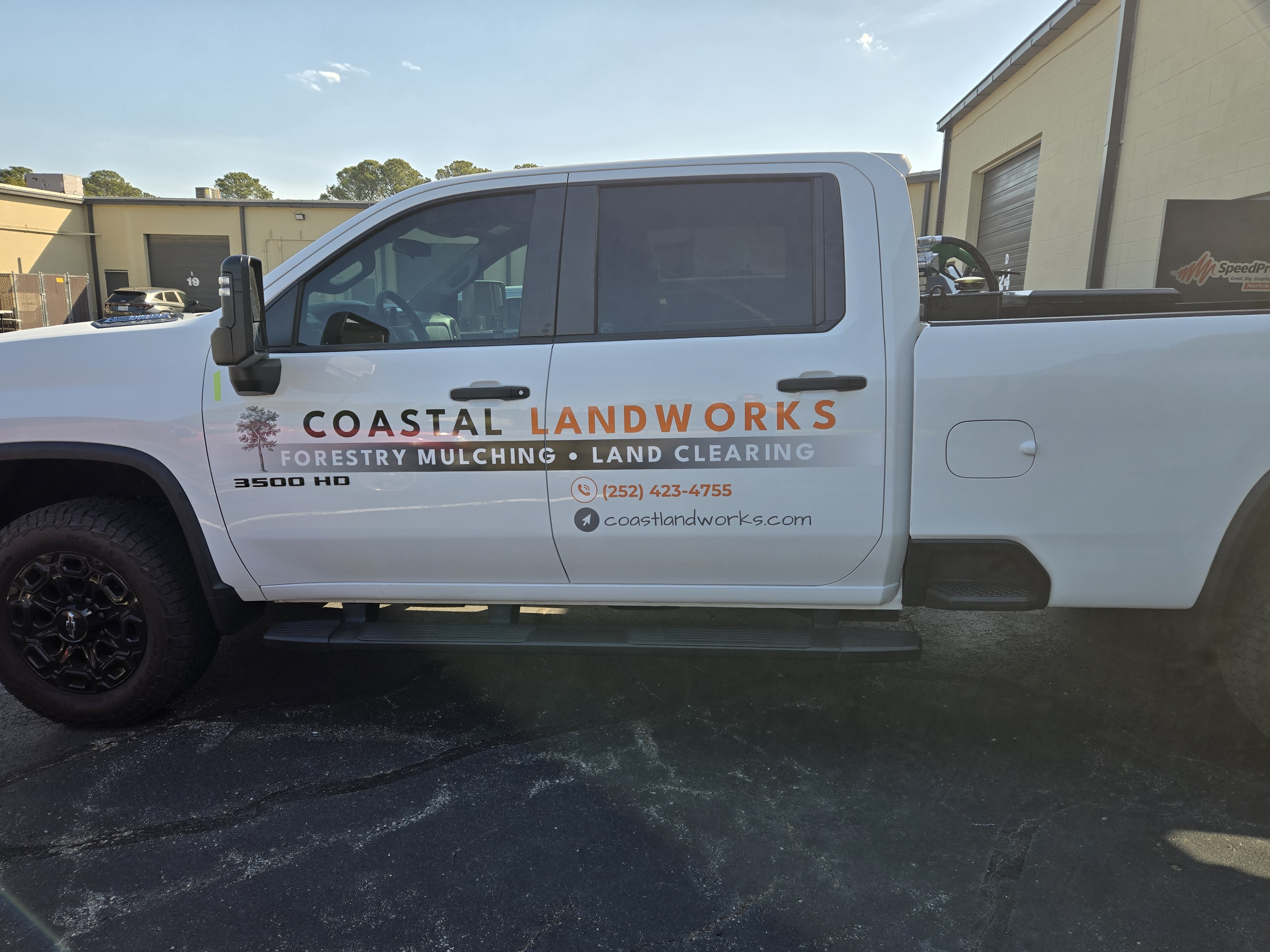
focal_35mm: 24
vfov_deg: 56.8
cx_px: 629
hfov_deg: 71.6
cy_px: 484
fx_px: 881
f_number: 1.8
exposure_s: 1/1245
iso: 25
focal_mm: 5.4
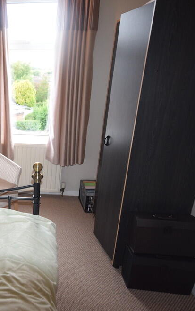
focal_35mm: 31
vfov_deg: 61.6
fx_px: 262
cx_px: 0
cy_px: 153
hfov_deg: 36.6
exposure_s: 1/60
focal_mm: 13
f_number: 4.5
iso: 1000
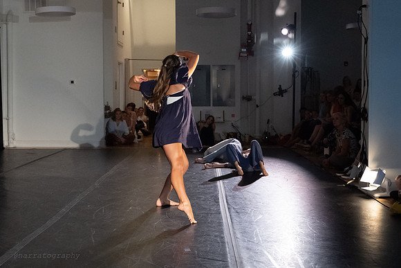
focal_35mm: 50
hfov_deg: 39.3
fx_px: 562
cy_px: 118
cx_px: 184
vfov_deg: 26.8
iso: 6400
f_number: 3.5
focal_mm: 37
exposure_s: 1/400
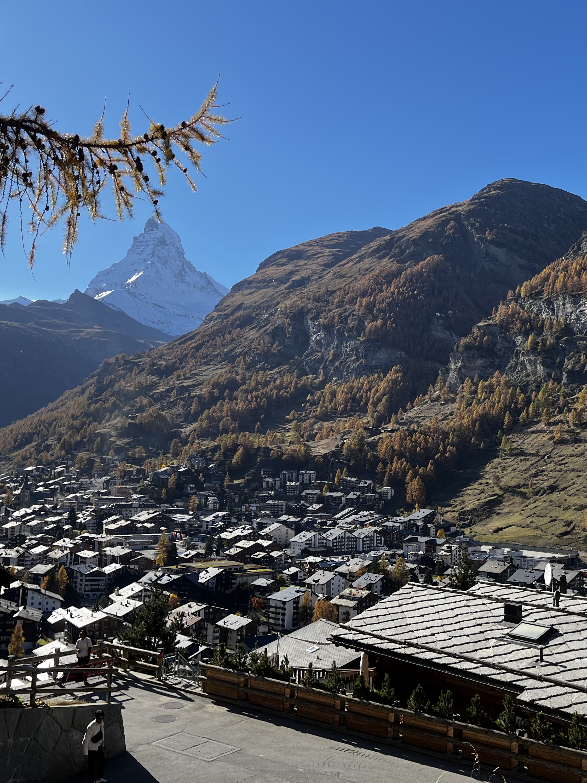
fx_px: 791
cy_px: 391
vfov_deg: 52.6
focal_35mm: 35
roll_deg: -2.7
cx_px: 411
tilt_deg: +6.6
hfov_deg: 40.0
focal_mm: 5.1
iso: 50
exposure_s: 1/1776
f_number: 1.6
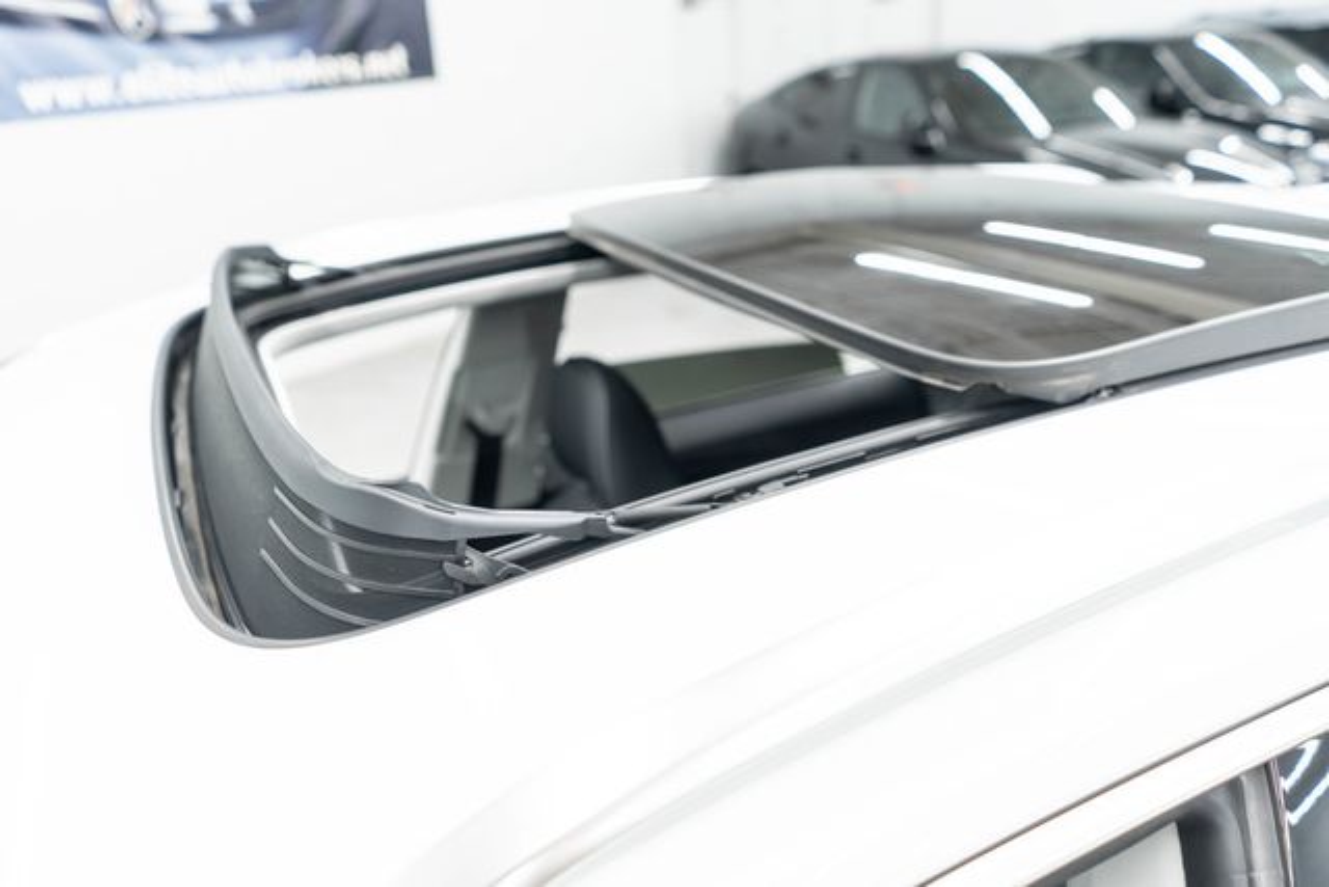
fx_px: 1034
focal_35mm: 28
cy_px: 444
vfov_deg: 46.4
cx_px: 664
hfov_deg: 65.5
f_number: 3.2
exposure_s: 1/50
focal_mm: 28
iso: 640
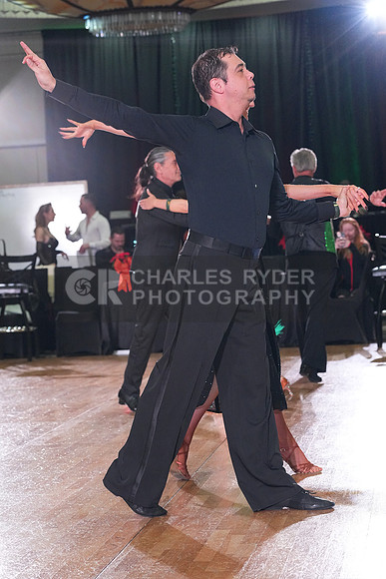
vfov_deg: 23.4
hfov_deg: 15.7
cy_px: 290
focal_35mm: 87
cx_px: 193
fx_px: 1398
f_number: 5.6
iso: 5000
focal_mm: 87
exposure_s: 1/320
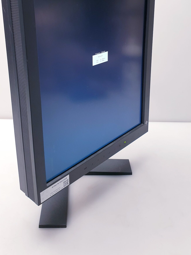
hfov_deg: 37.7
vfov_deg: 47.5
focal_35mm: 38
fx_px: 280
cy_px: 69
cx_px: 85
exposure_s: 1/50
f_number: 2.4
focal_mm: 4.3
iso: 100
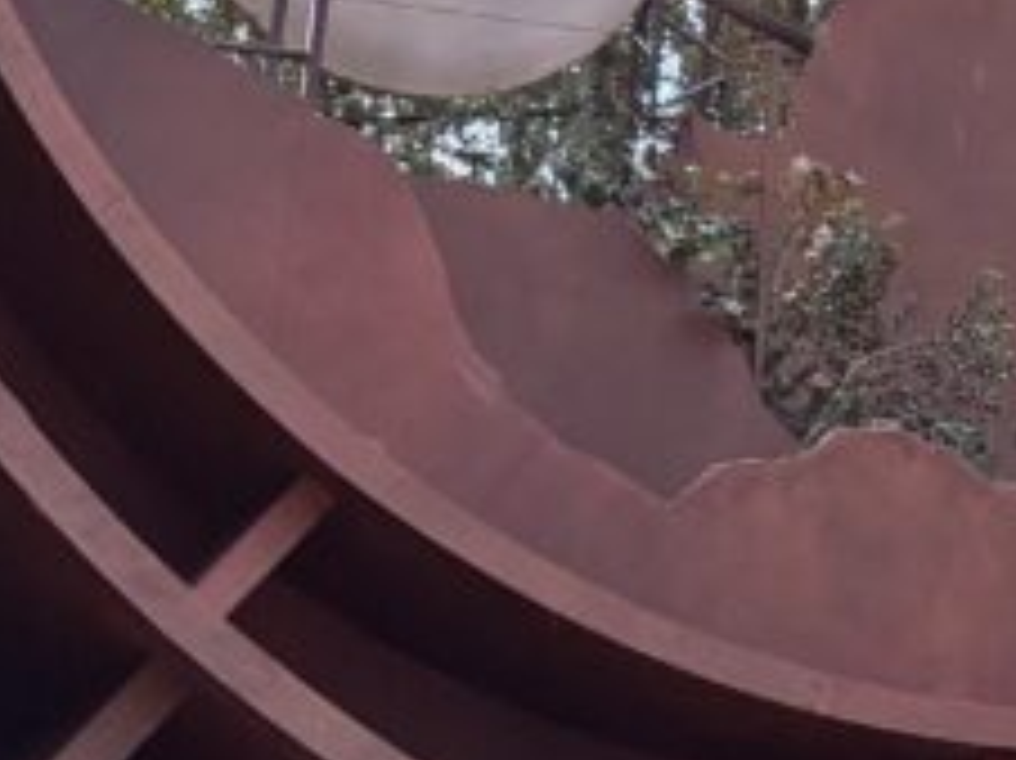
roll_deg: +4.3
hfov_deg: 14.8
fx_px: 3460
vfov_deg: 11.9
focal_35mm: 118
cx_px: 1780
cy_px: -409
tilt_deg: +25.4
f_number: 1.6
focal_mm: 5.96
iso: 125
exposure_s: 1/92
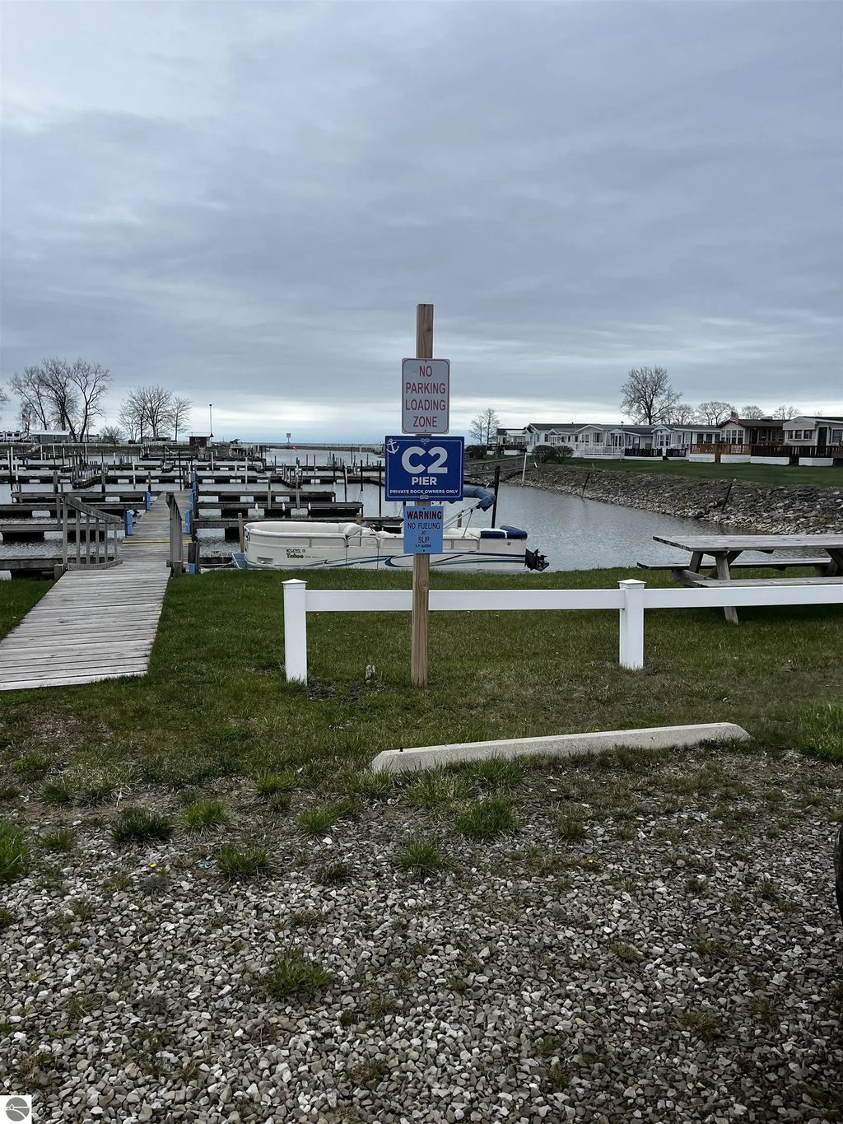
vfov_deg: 67.3
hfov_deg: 53.1
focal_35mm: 26
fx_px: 844
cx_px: 422
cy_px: 562
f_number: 1.6
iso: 50
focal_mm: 5.1
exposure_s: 1/3135
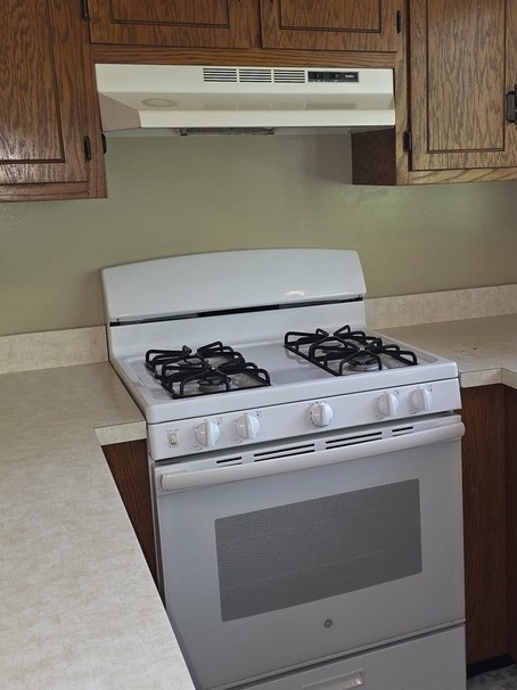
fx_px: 817
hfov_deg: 34.7
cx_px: 355
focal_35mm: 41
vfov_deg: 45.8
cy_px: 326
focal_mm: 6.3
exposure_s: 1/60
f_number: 1.7
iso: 100
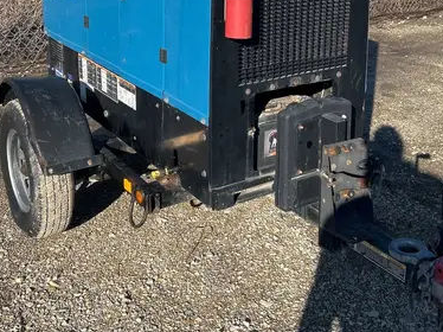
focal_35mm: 51
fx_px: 652
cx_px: 253
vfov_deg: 28.0
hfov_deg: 37.4
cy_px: 68
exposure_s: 1/3704
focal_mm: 5.7
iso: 50
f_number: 1.5
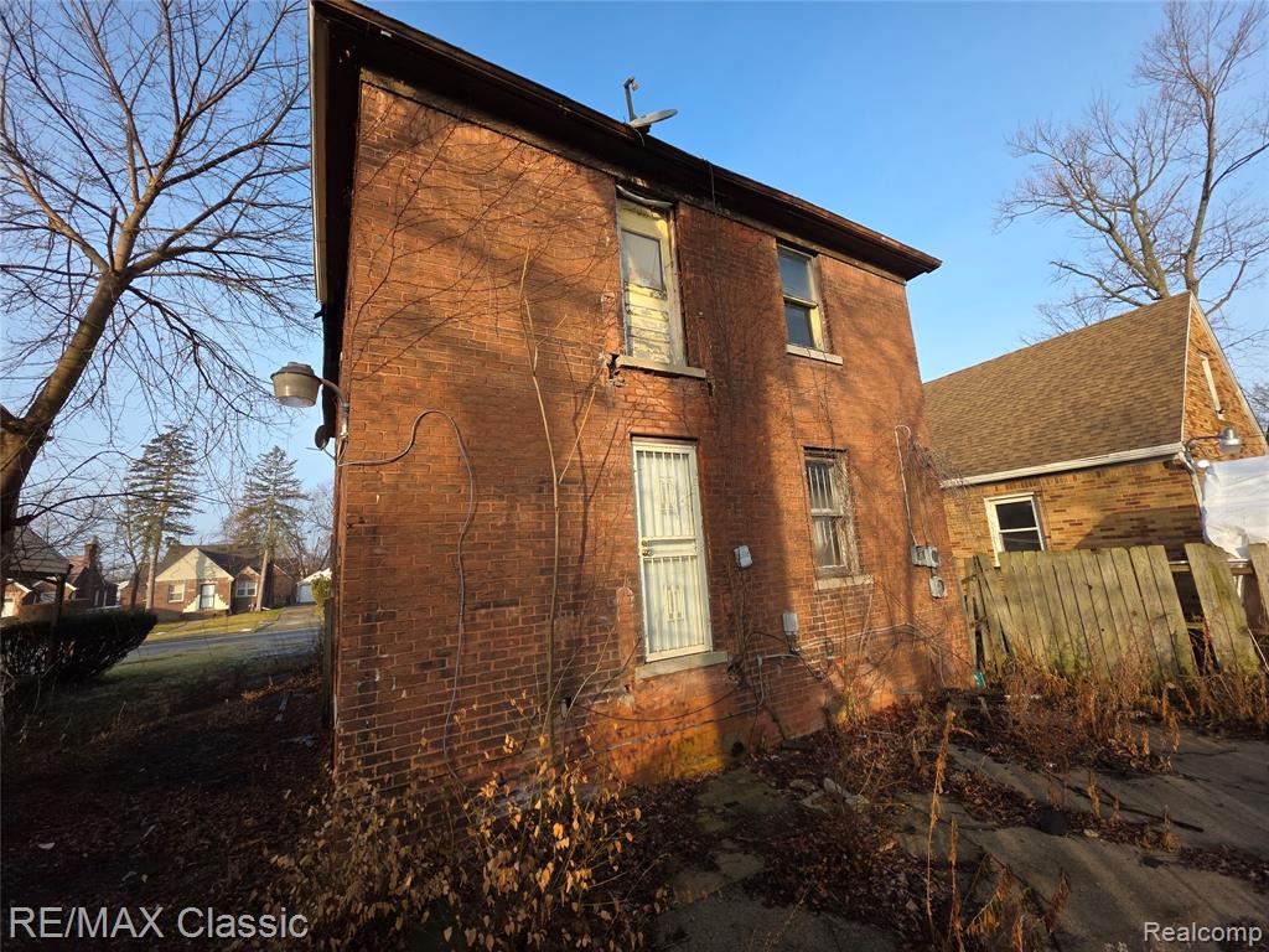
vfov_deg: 89.9
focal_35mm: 13
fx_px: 477
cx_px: 634
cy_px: 476
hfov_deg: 106.2
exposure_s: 1/650
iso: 40
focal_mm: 2.2
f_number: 1.9
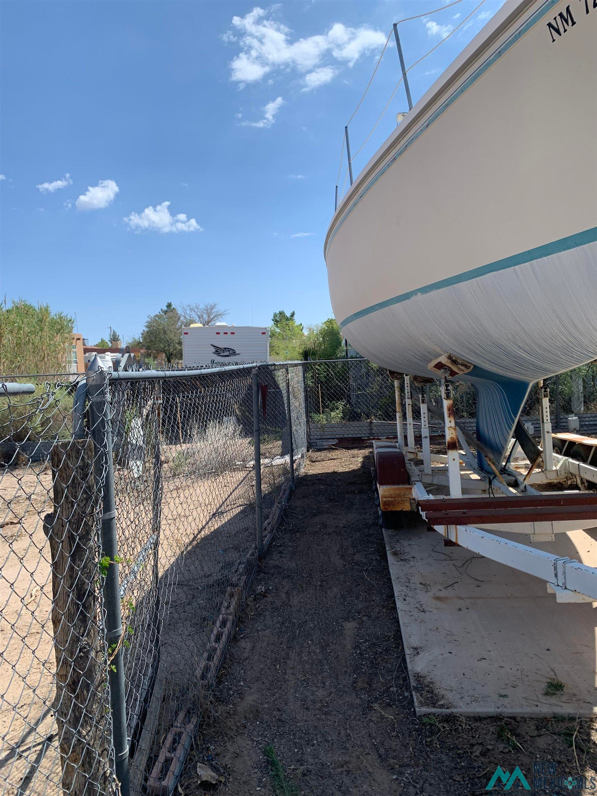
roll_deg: +3.8
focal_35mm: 26
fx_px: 598
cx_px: 298
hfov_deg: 53.1
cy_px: 398
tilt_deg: -0.2
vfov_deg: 67.3
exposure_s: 1/1992
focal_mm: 4.25
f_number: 1.8
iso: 25
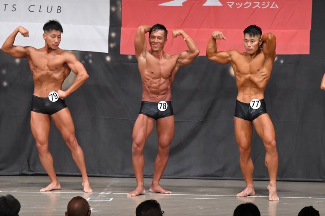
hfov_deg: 10.2
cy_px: 108
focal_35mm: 202
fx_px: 1823
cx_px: 162
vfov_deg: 6.8
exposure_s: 1/400
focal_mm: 135
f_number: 5.6
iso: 6400
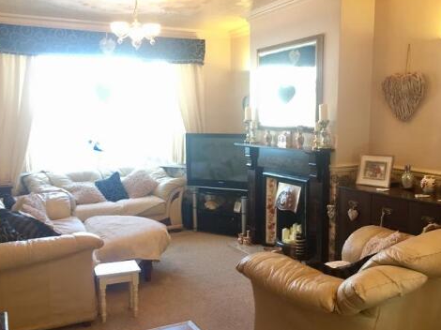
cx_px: 229
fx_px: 458
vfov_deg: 39.6
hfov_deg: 51.4
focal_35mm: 36
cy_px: 181
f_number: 2.2
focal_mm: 4.15
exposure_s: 1/33
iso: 100
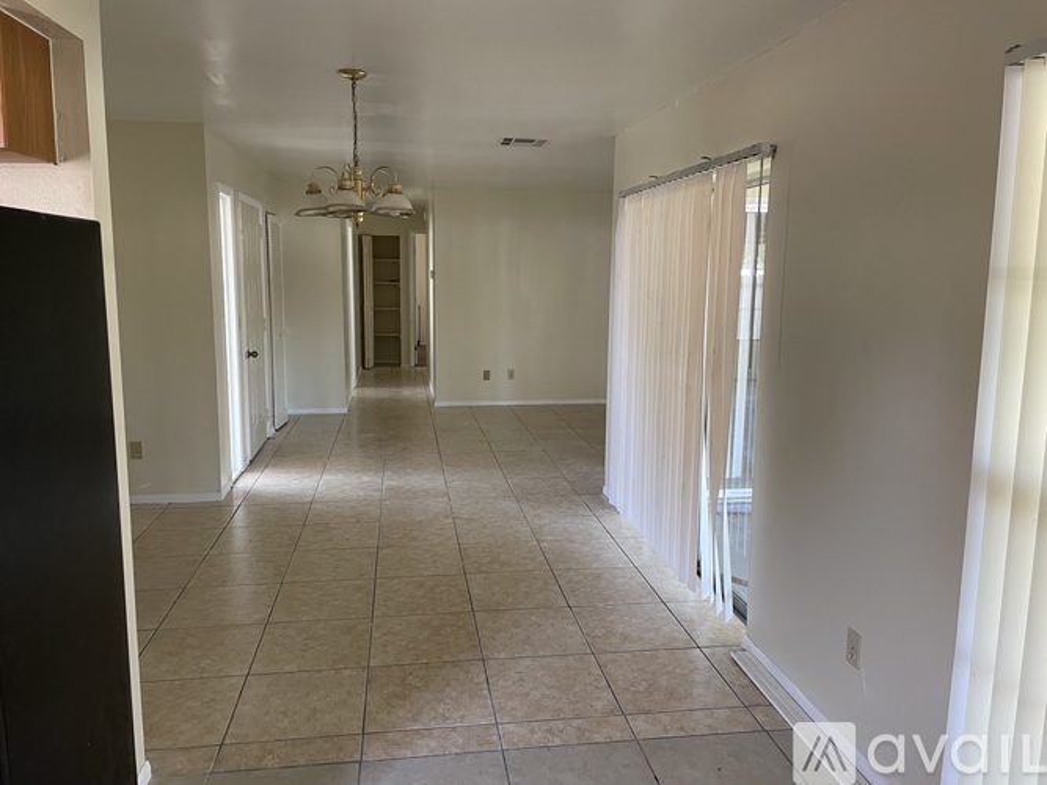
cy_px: 392
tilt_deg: -8.0
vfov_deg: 53.0
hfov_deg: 67.3
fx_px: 786
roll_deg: -0.3
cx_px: 524
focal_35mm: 26
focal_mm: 4.2
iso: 200
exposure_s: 1/60
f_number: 1.6
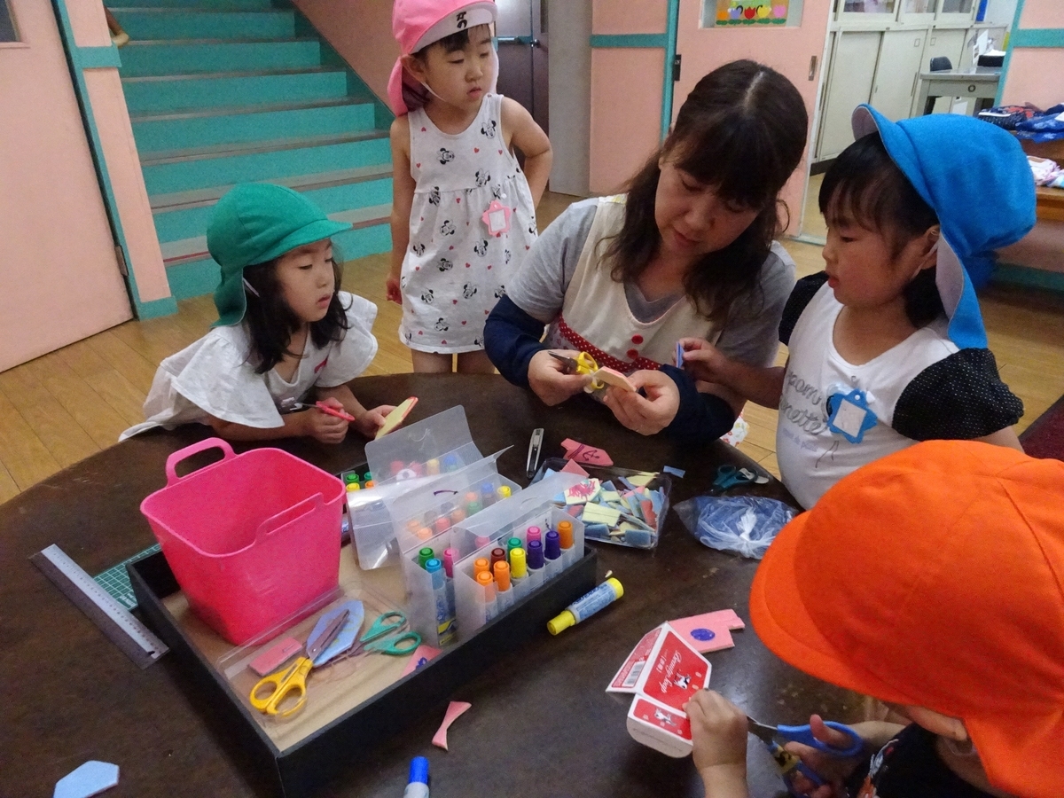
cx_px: 532
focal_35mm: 24
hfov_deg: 71.6
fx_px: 738
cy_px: 399
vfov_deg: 56.8
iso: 2500
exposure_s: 1/250
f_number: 3.5
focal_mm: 4.1
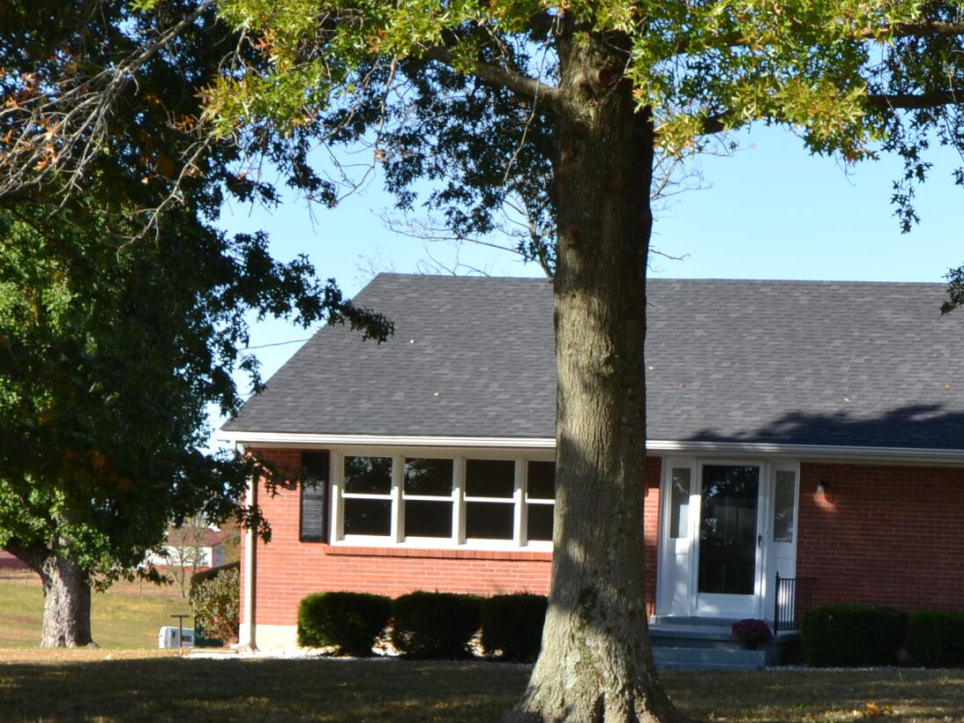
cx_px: 899
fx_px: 2646
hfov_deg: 20.2
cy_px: 758
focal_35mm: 95
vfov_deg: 15.2
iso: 100
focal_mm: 24
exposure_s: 1/125
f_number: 7.1
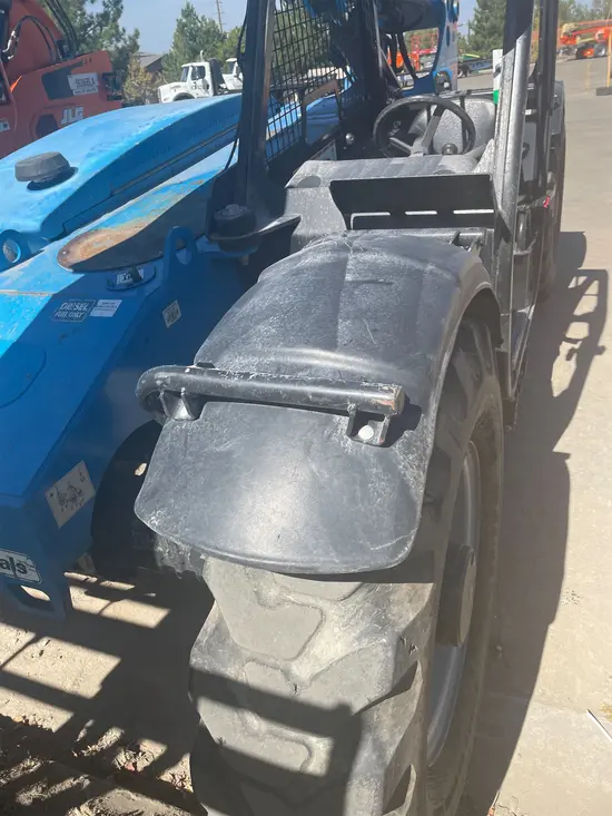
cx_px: 306
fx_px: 613
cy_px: 408
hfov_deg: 53.1
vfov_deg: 67.3
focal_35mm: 26
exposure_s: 1/2618
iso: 50
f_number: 1.6
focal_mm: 4.2
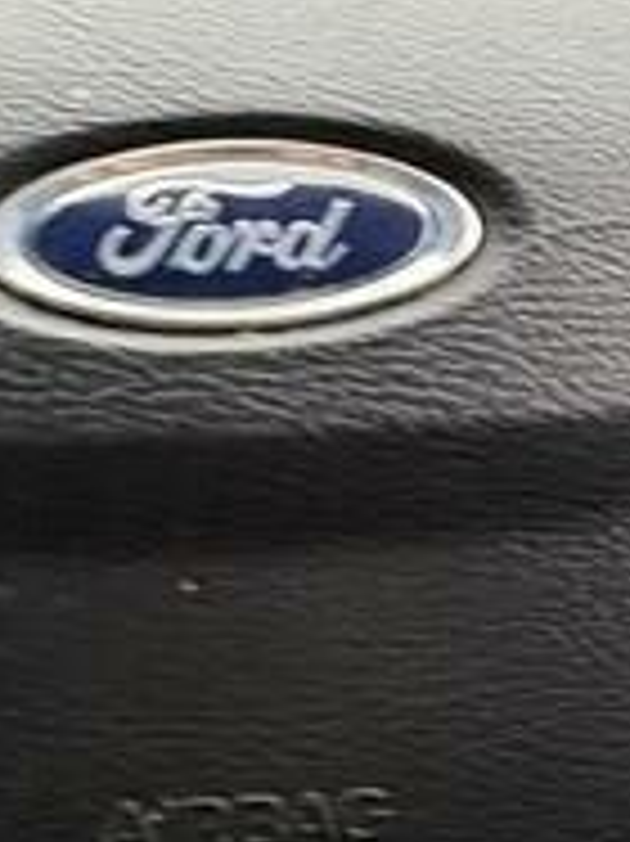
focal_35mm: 67
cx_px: 522
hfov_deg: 21.6
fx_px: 1628
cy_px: 320
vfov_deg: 28.9
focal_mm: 2.22
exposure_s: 1/60
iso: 250
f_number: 2.2
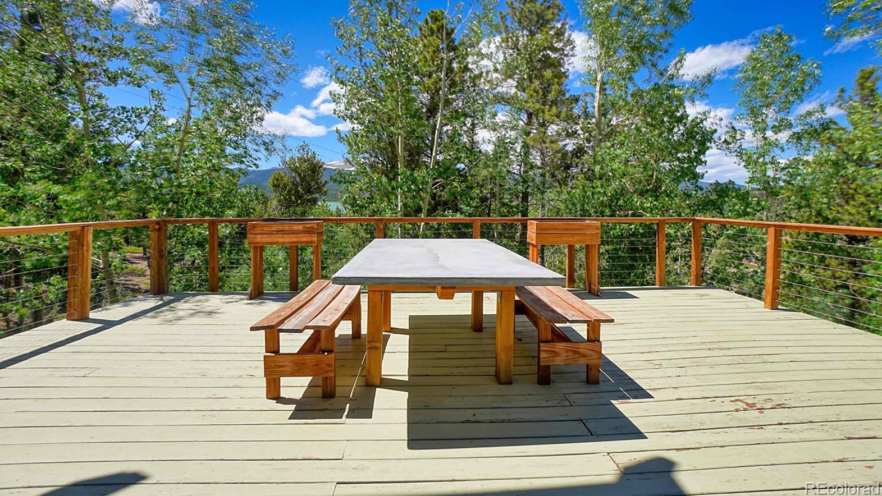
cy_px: 201
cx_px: 446
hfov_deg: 99.4
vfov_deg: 66.5
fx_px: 374
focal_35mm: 16
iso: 320
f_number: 6.3
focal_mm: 10
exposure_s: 1/160
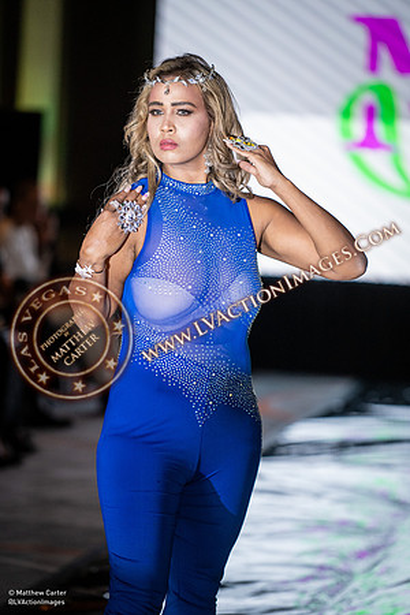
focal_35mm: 150
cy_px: 308
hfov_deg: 9.1
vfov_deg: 13.7
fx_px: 2562
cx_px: 205
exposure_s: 1/1000
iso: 2500
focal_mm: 150
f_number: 2.8
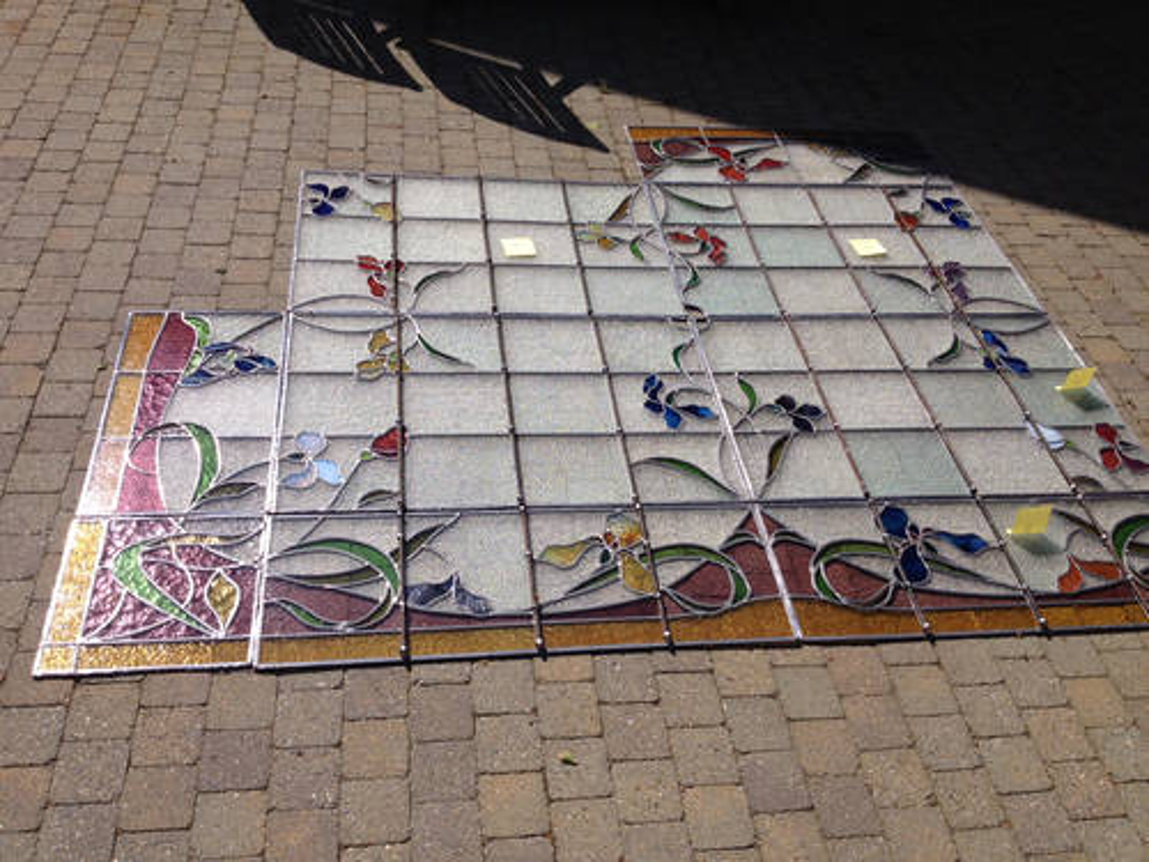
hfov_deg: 52.6
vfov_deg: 40.7
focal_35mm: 35
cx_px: 574
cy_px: 431
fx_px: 1162
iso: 50
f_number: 2.4
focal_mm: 4.28
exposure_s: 1/2632
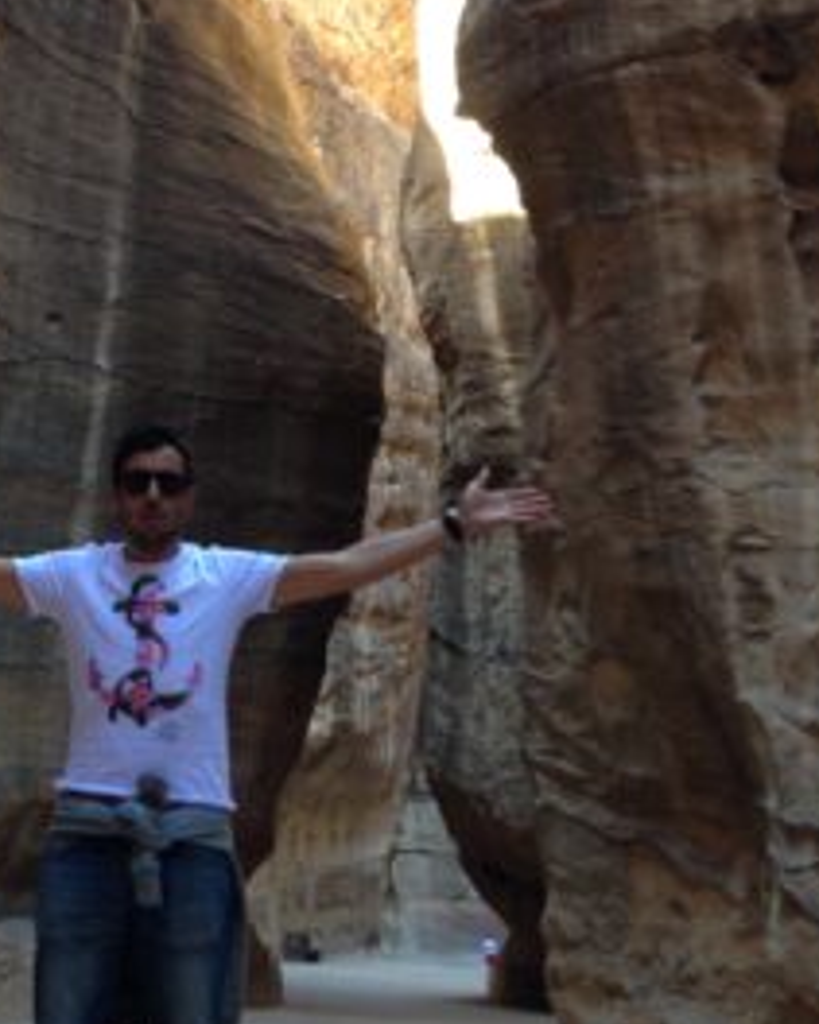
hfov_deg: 23.0
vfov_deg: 29.0
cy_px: 374
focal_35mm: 65
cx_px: 101
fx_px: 1971
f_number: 2.4
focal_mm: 4.12
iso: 50
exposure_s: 1/40
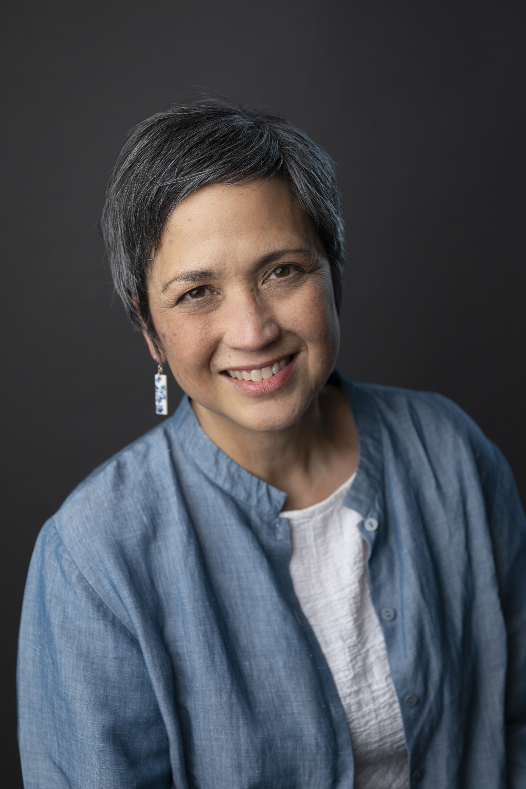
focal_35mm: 50
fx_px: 1096
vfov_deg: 39.6
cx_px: 263
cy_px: 394
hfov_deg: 27.0
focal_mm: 50
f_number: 3.5
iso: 250
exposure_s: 1/160
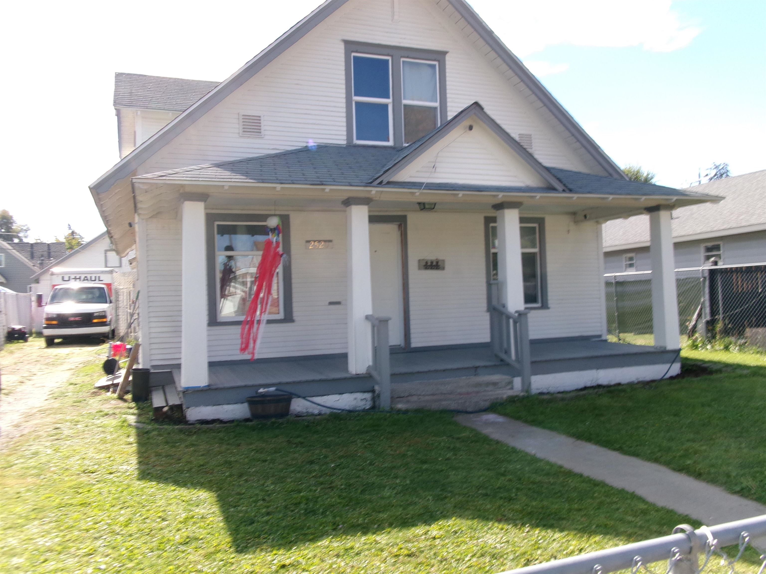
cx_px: 383
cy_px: 287
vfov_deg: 49.7
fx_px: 620
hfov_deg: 63.4
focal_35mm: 28
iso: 100
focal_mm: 5.1
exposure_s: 1/50
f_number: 10.8
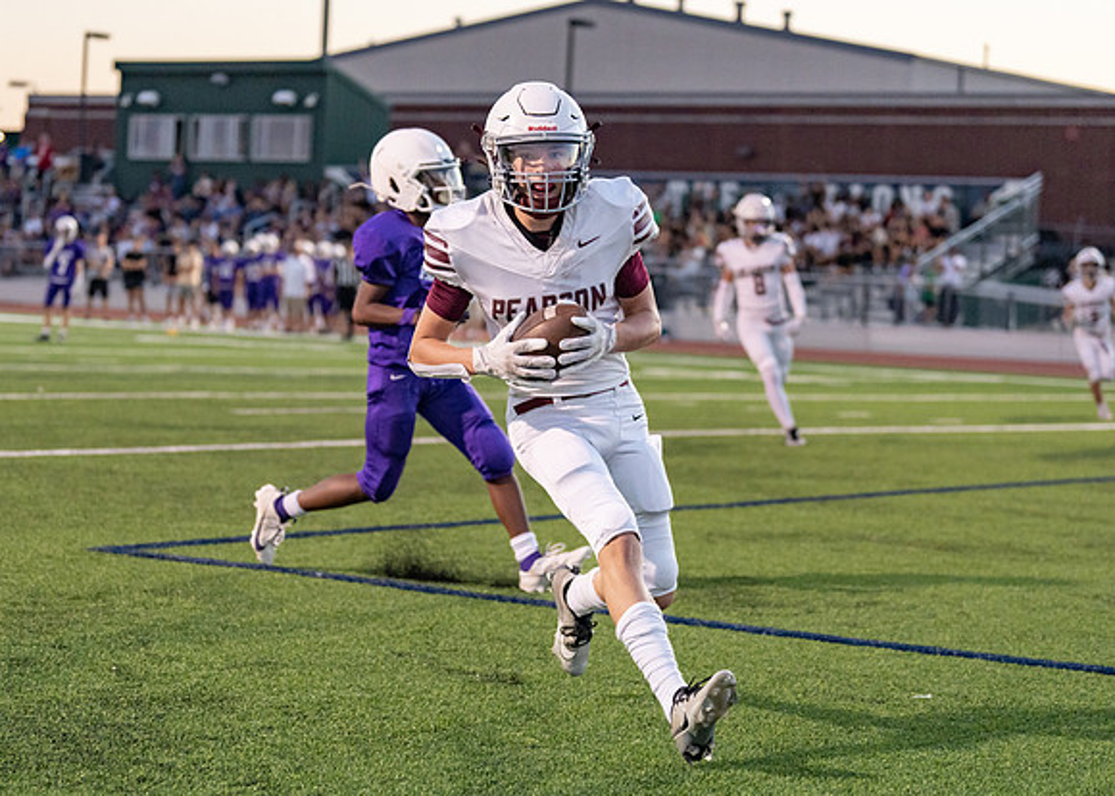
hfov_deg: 21.9
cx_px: 506
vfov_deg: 15.7
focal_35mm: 91
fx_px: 2878
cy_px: 399
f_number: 2.8
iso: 2000
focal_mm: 70
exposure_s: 1/1250
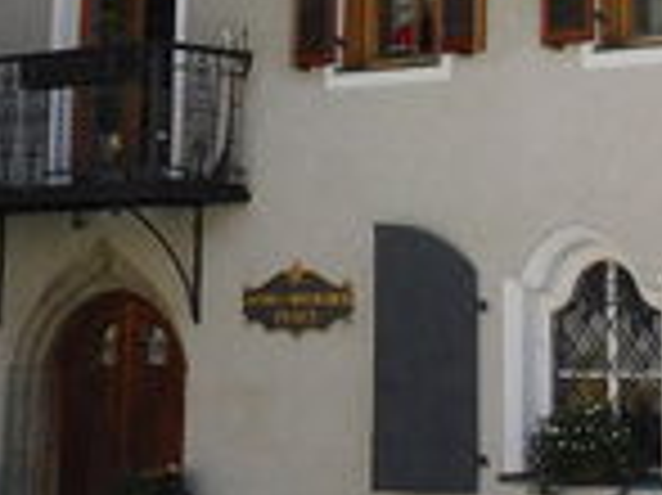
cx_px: 486
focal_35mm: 122
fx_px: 2331
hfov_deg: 16.1
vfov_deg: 11.7
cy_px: -180
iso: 125
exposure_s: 1/1000
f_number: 3.5
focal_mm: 5
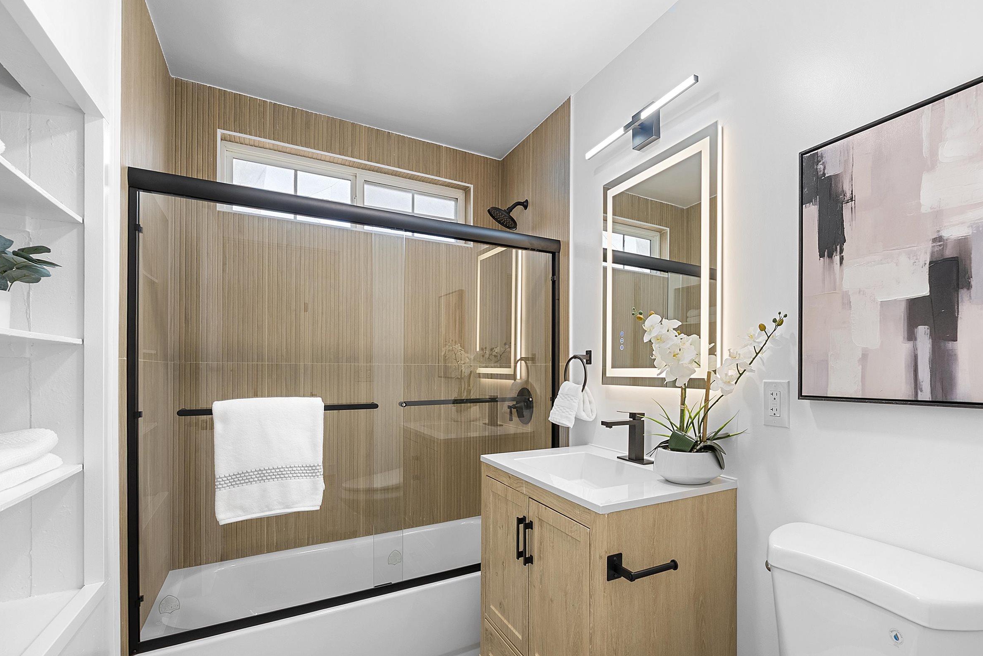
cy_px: 384
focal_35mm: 17
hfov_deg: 92.2
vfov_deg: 70.0
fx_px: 464
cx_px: 585
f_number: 8
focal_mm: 13
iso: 160
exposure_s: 1/2.5
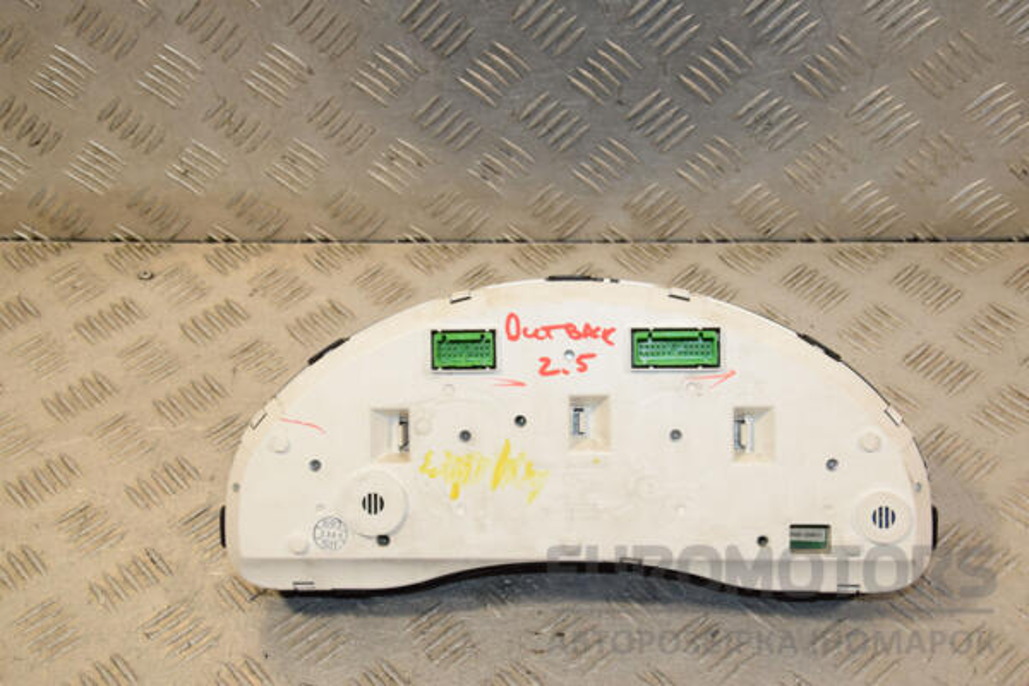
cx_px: 514
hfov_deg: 38.9
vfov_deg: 26.5
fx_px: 1458
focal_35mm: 51
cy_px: 343
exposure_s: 1/200
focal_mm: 34
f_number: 10
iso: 800
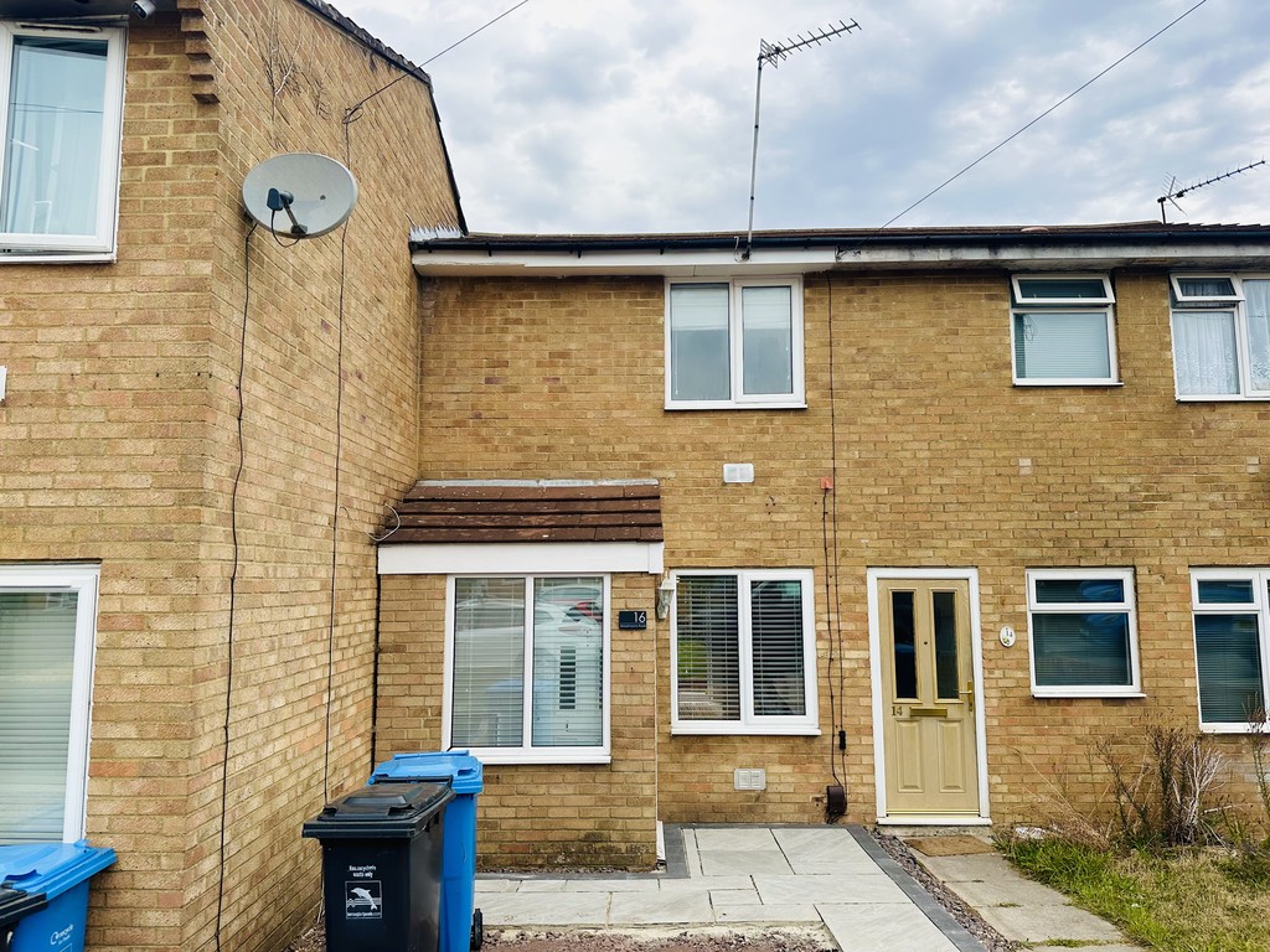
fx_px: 881
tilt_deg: +6.3
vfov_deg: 56.8
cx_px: 635
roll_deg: +0.0
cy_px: 476
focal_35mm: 24
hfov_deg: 71.6
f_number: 1.78
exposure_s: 1/1241
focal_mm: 6.86
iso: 80
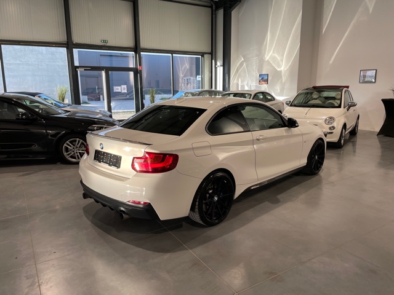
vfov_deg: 53.1
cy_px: 148
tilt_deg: -12.9
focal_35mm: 26
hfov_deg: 67.3
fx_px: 296
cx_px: 197
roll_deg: +0.4
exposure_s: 1/100
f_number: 1.6
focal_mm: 4.2
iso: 64
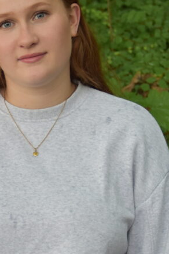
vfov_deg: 10.4
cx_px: 14
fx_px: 1389
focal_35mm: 197
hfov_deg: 6.9
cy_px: 127
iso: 640
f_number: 4.8
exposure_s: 1/60
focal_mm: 50
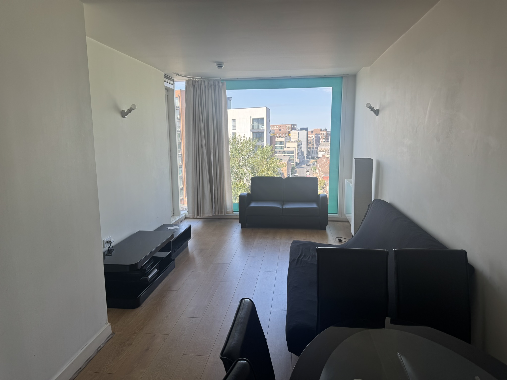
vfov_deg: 56.8
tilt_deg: -8.6
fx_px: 352
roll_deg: +0.3
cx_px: 254
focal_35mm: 24
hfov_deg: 71.6
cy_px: 190
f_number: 1.78
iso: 80
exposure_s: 1/394
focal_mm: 6.76
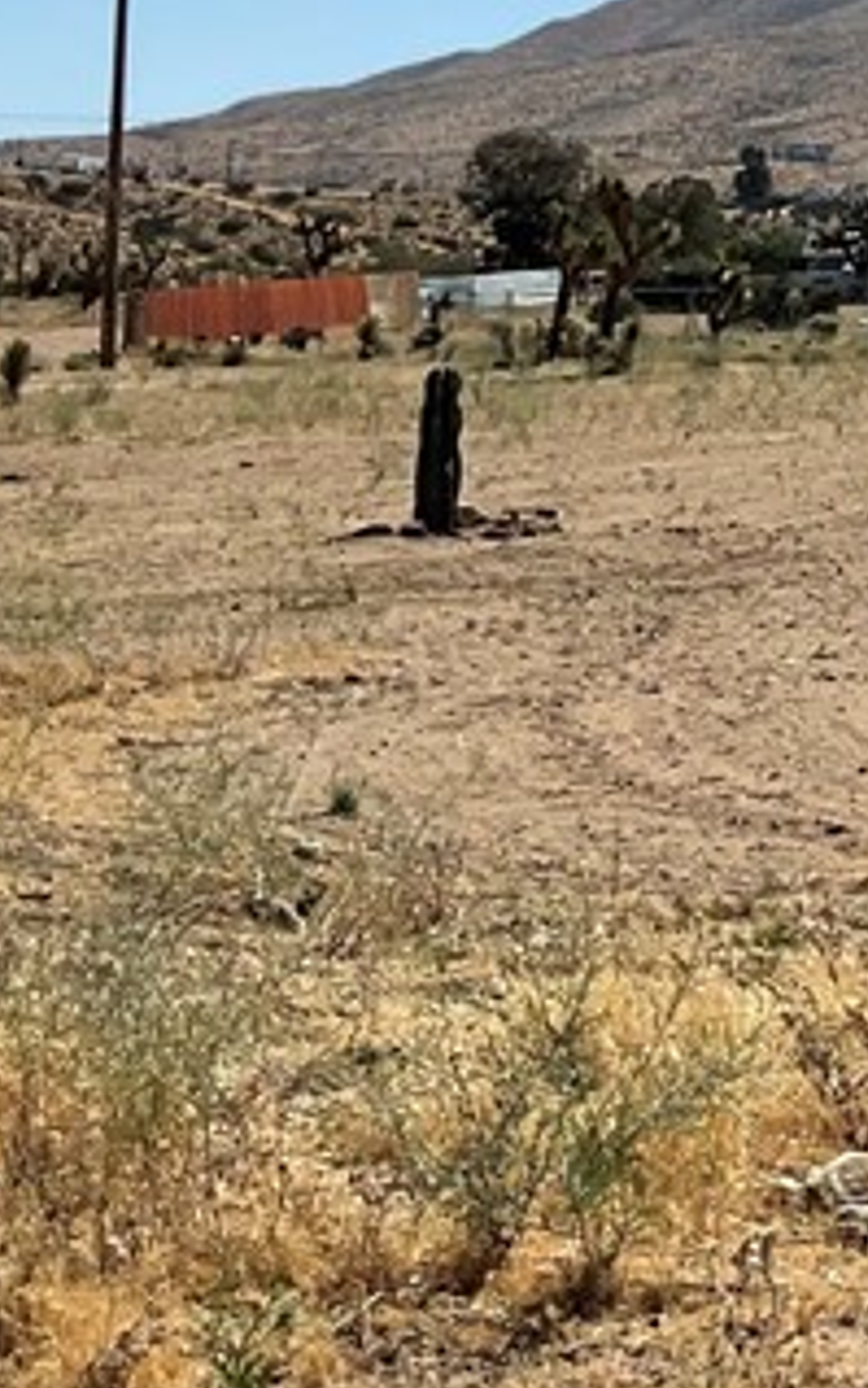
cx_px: 1889
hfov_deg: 11.5
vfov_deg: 20.3
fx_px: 3744
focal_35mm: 99
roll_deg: -2.1
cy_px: 0
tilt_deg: +5.4
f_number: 1.8
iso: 16
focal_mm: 3
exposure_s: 1/3125
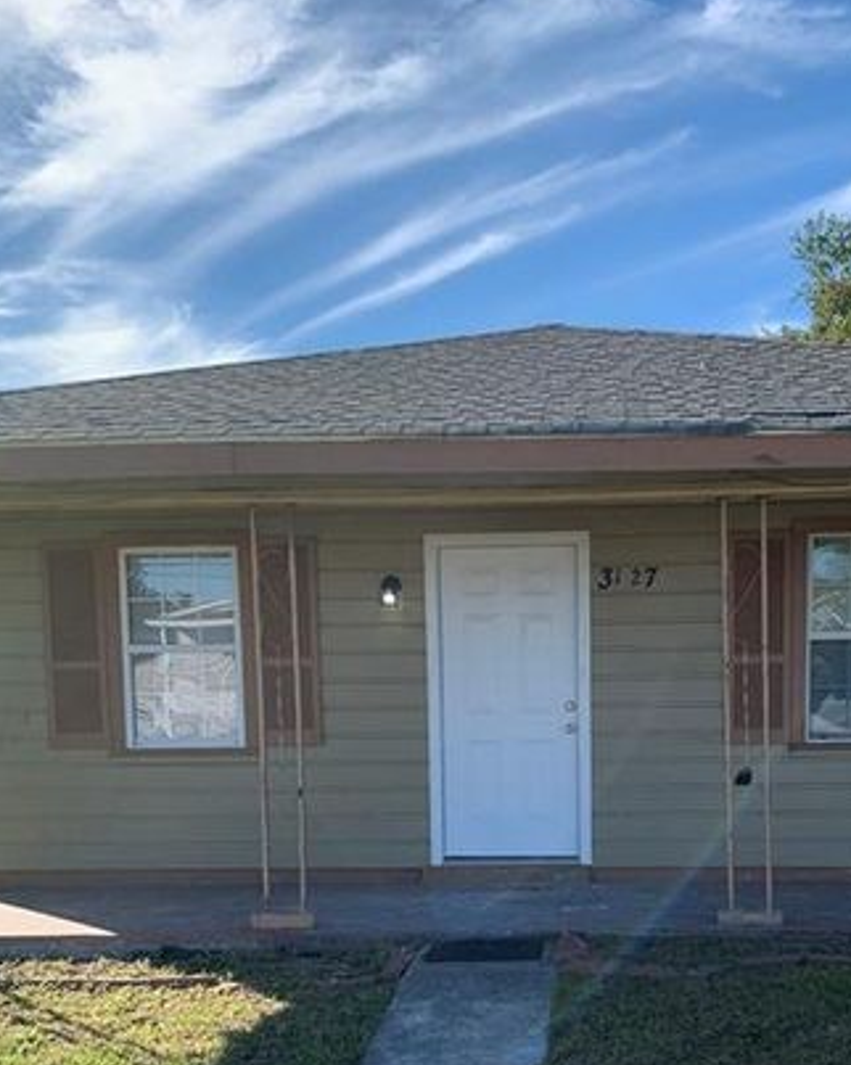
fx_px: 1323
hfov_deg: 35.4
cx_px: 555
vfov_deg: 42.3
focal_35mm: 42
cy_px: 818
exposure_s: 1/1368
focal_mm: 4.25
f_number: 1.8
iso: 25
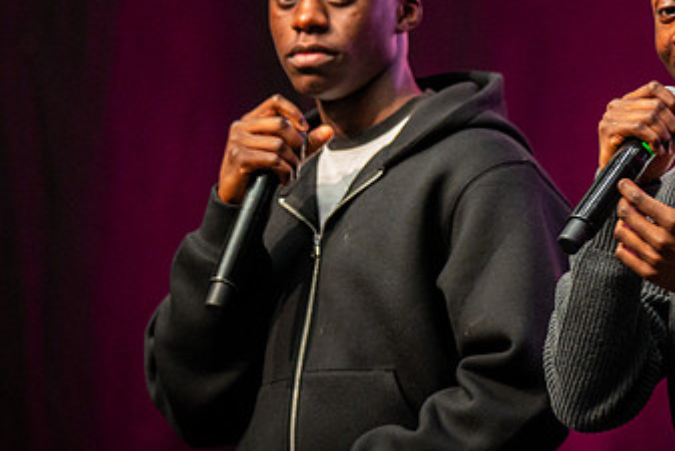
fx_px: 10635
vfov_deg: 2.4
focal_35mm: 567
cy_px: -42
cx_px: 527
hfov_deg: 3.6
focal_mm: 200
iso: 2000
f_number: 2.8
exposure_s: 1/160
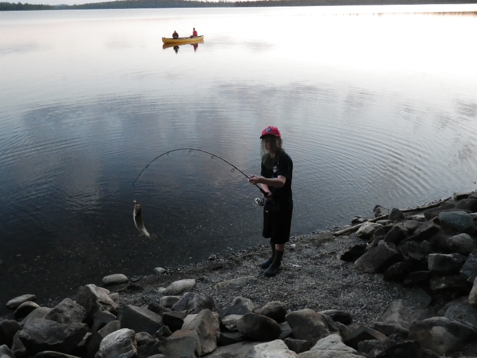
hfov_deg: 63.4
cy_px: 179
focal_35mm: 28
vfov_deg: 49.7
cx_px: 238
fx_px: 386
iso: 320
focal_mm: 5
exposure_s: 1/50
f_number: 3.5
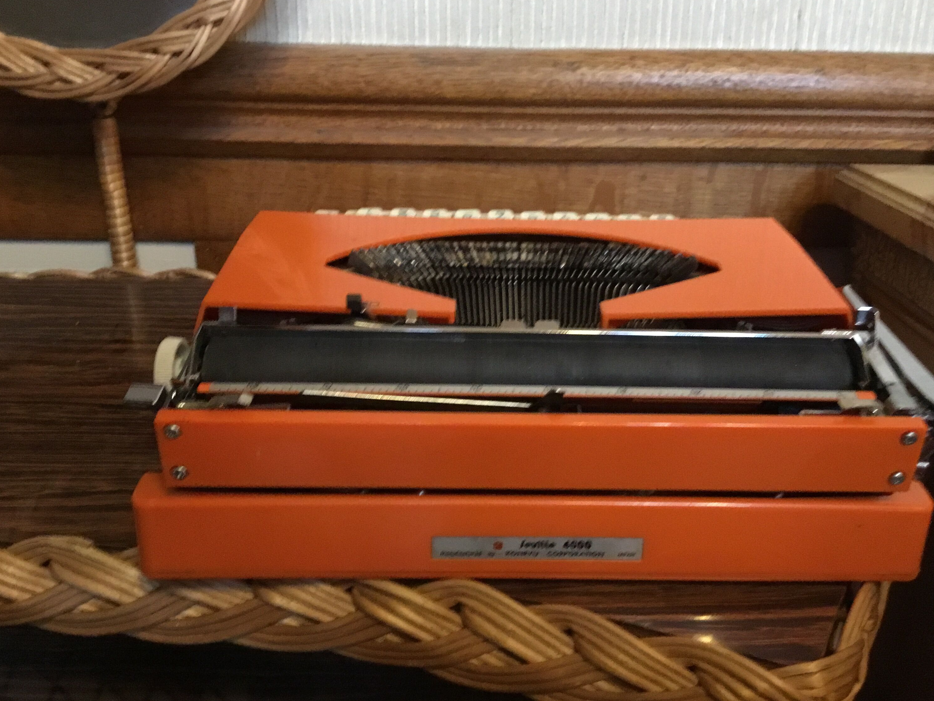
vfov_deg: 41.8
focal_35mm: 34
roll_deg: -0.4
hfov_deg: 53.9
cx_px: 496
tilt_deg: -19.7
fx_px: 917
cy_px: 350
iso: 500
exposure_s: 1/17
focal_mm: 3.3
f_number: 2.4
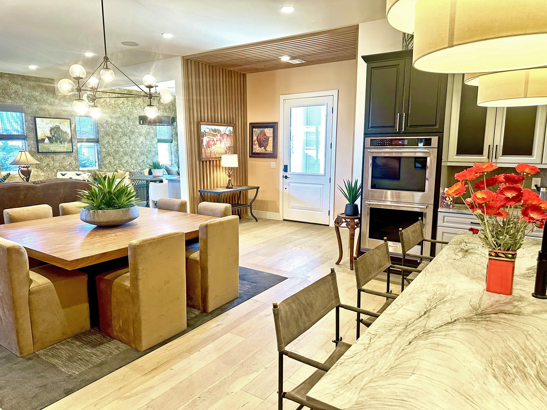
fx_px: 379
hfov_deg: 71.6
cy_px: 205
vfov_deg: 56.8
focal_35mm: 24
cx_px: 274
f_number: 1.78
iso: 160
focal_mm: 6.86
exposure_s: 1/60
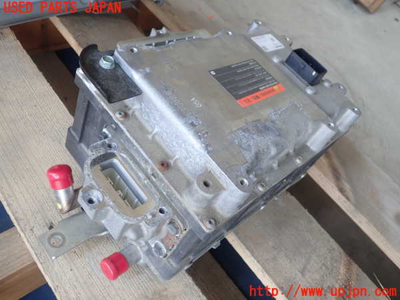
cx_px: 200
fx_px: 347
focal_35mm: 30
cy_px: 150
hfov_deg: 60.0
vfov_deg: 46.8
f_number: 2.3
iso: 160
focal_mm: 5.5
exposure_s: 1/125
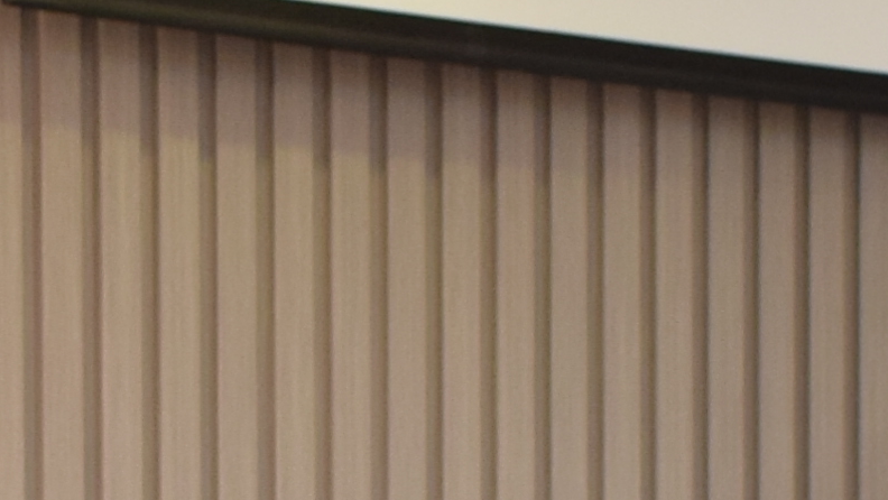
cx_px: 321
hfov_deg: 8.6
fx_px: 5887
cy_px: 1557
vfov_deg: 4.6
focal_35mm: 250
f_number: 3.8
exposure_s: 1/30
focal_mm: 21
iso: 320
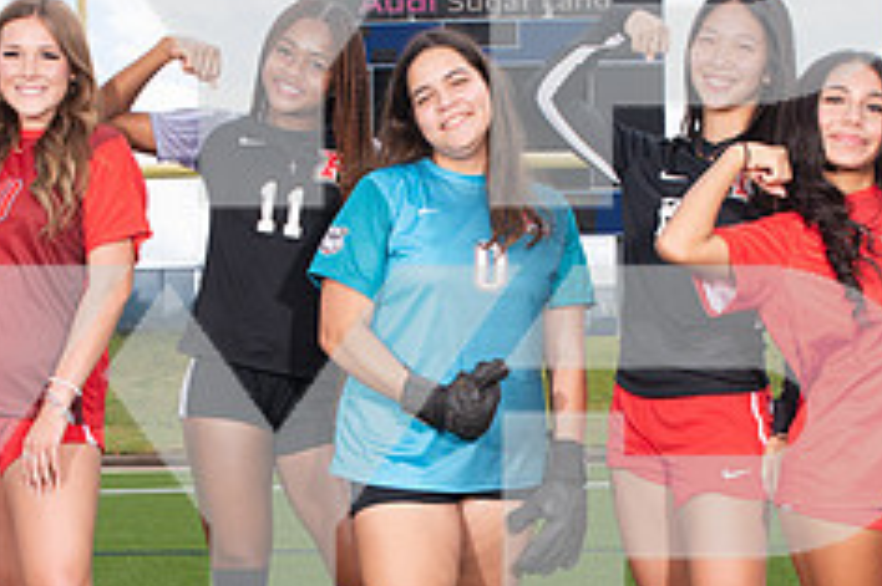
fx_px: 1567
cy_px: 465
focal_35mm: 64
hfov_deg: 31.4
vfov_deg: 21.0
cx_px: 430
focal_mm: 26
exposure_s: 1/320
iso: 125
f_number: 7.1
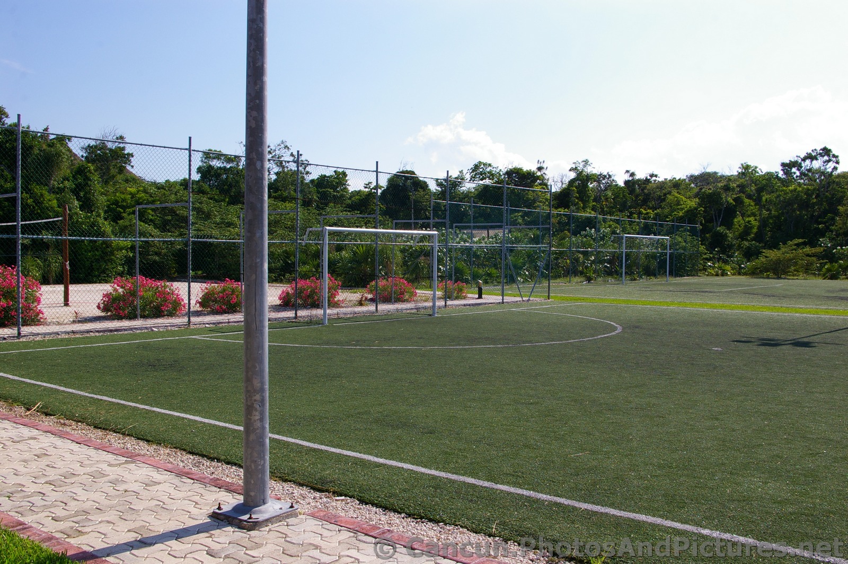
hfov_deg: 55.1
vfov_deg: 38.3
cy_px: 282
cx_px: 424
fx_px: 812
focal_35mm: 34
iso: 200
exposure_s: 1/250
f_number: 11
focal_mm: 23
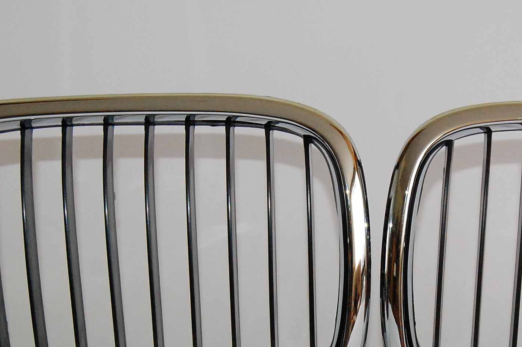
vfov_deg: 13.2
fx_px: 1492
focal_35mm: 103
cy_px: 283
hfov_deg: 19.8
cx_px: 365
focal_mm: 32
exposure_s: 1/200
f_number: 5.6
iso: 1600
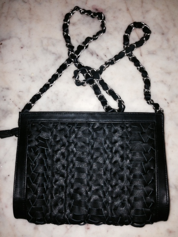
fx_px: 226
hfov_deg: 42.9
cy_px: 118
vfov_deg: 55.4
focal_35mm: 33
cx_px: 89
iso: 50
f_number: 2.4
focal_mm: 4.12
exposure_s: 1/20
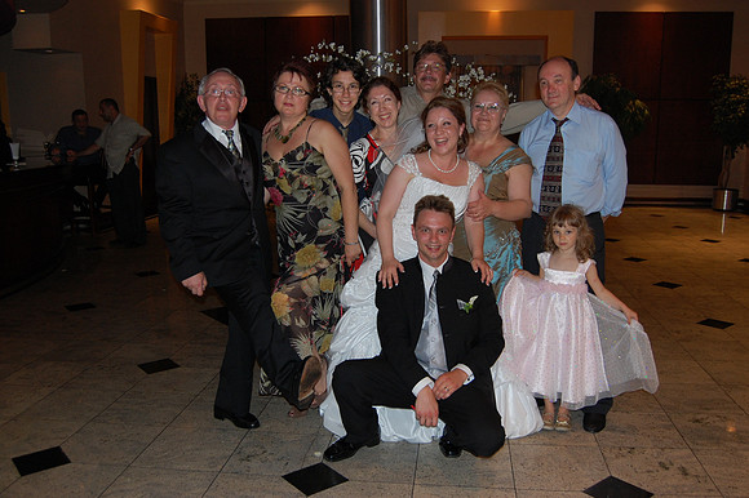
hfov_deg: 57.3
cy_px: 249
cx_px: 374
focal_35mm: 33
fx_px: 686
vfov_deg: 39.9
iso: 400
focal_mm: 22
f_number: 3.8
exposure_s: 1/60
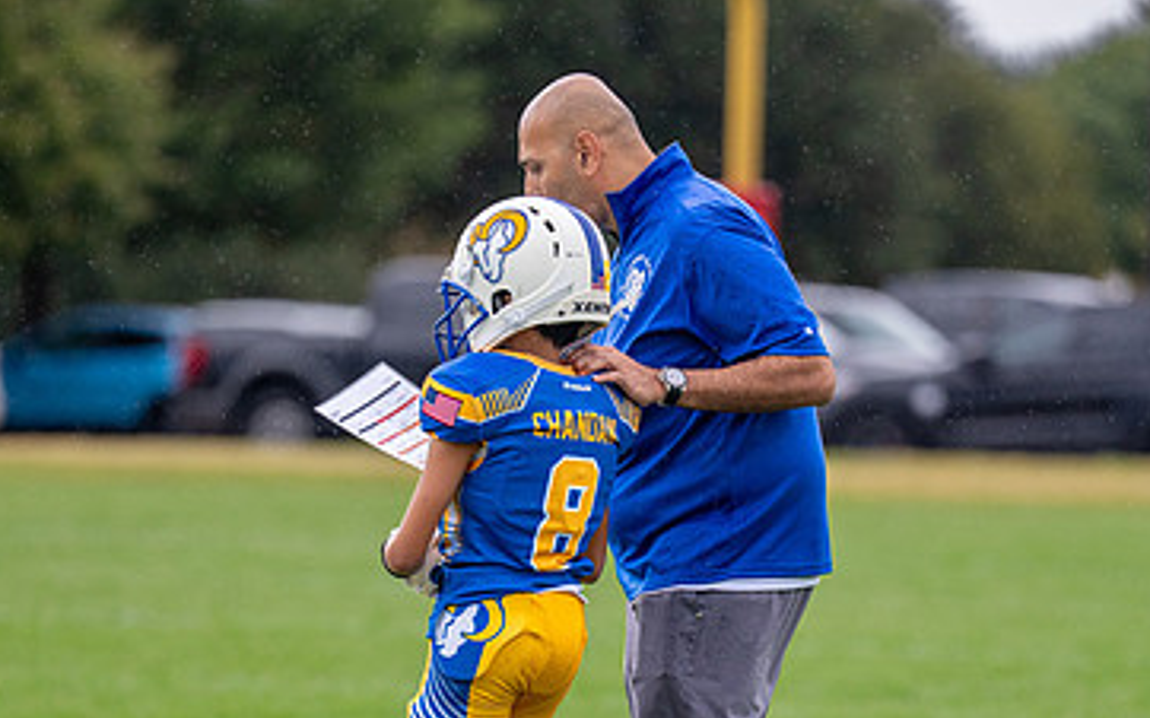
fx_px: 10590
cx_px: 543
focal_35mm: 338
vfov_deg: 3.9
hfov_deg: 6.2
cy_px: 576
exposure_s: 1/1600
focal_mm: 173
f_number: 2.8
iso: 400
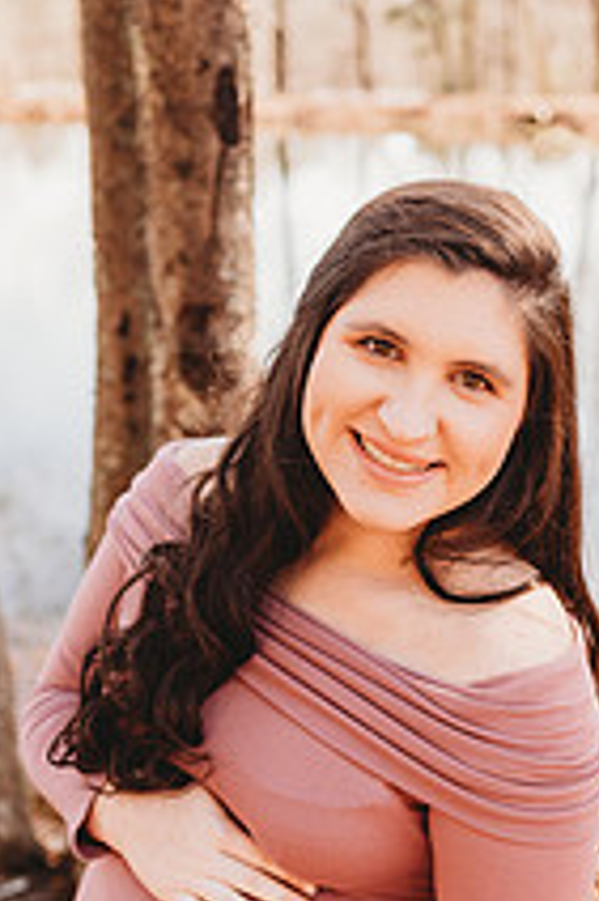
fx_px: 1275
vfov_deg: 38.4
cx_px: 467
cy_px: 608
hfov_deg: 26.0
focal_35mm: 51
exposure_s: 1/250
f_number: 2.2
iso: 100
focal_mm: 24
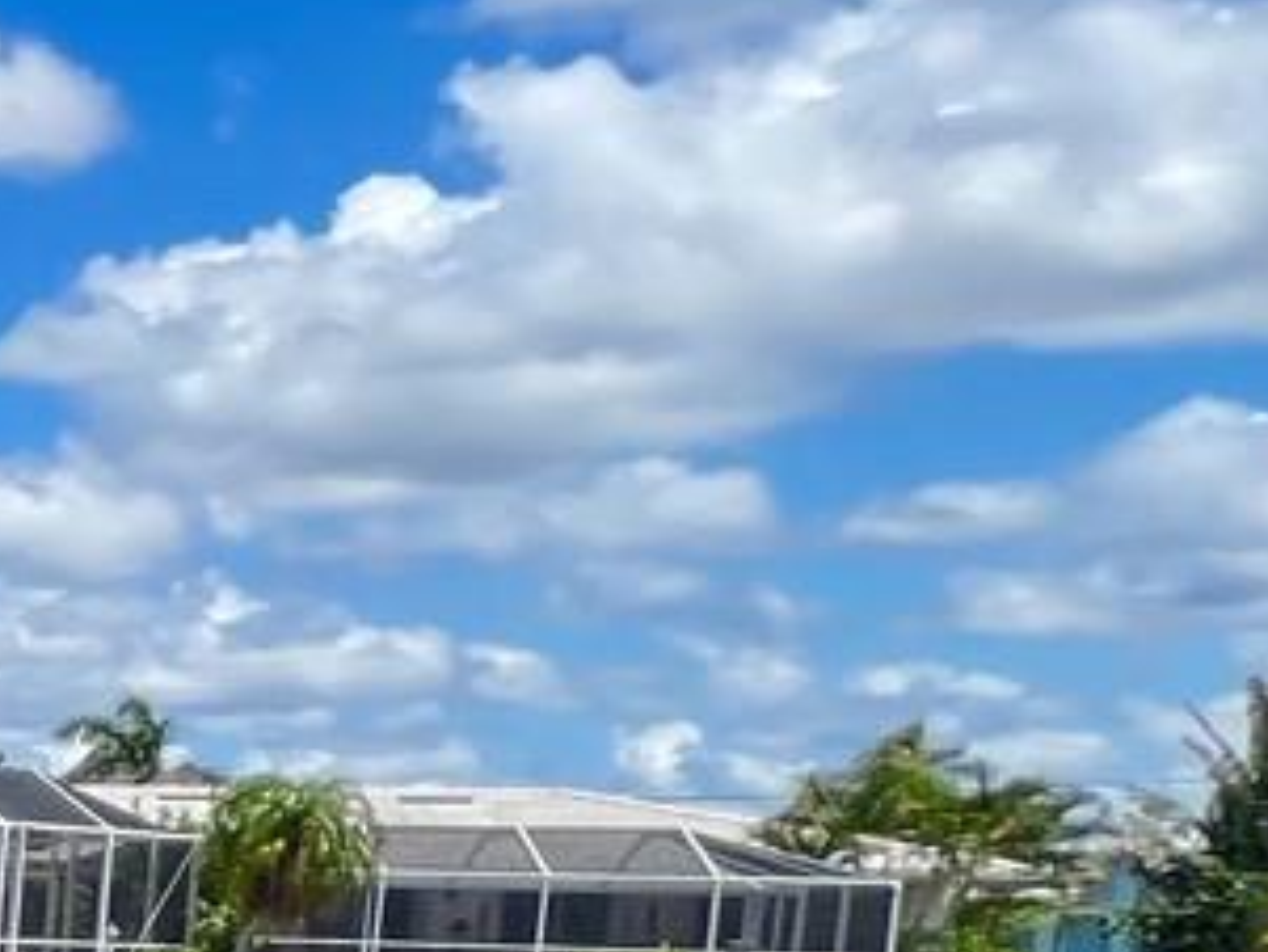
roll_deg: -1.7
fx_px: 2529
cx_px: -1988
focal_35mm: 69
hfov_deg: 14.0
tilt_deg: -3.0
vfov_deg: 20.3
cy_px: 1053
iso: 32
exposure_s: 1/497
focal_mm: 1.57
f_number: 1.8
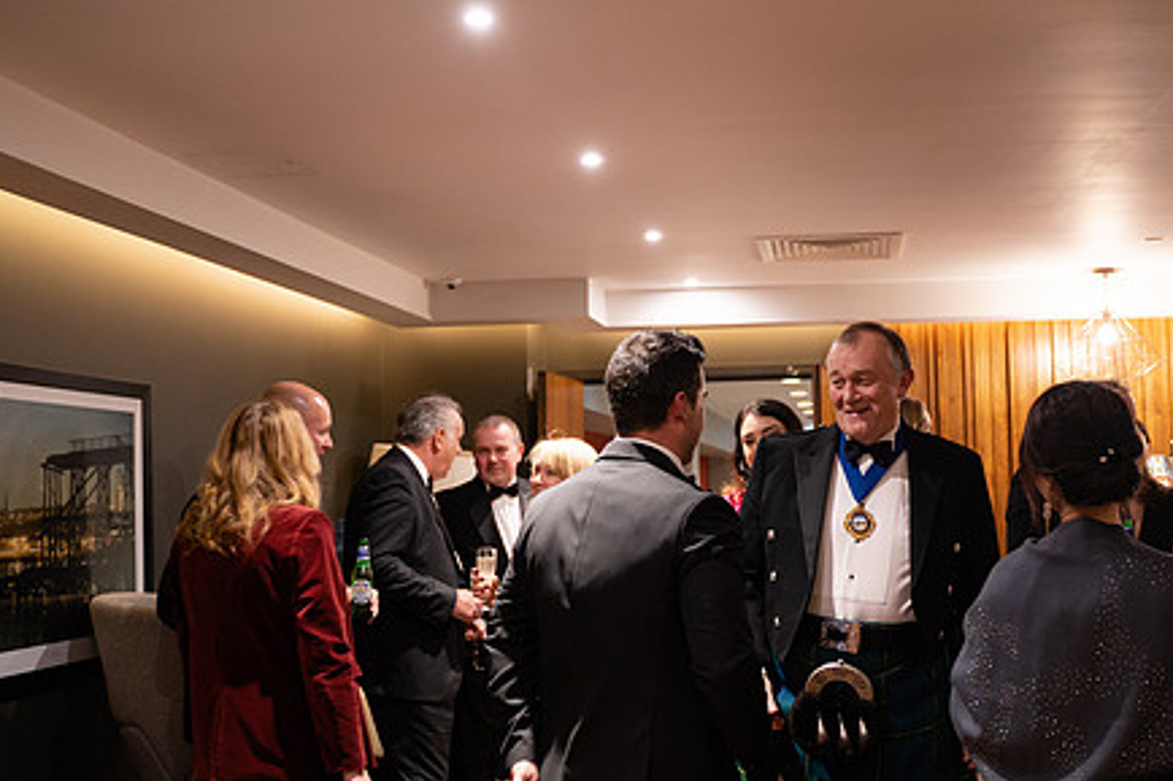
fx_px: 1303
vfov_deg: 33.3
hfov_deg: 48.2
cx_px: 705
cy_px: 445
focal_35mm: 40
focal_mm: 28
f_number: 2.8
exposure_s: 1/60
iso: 1250
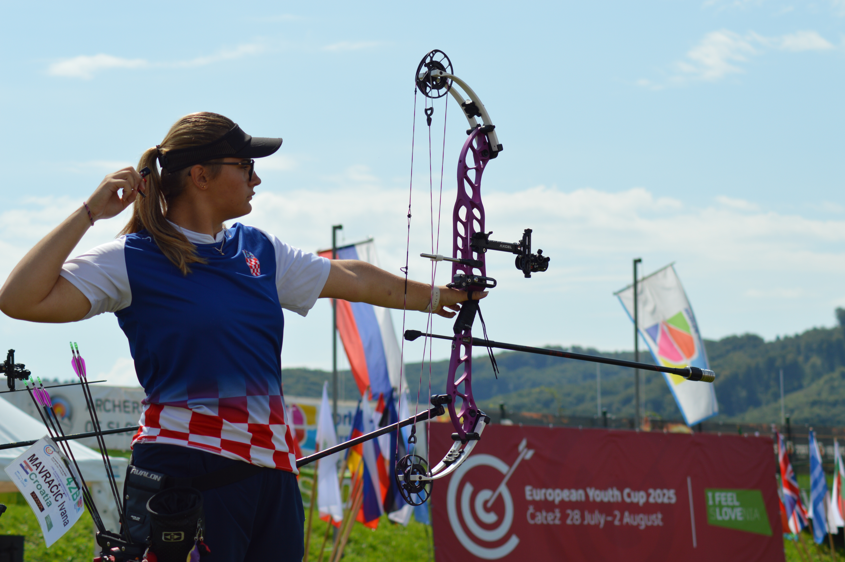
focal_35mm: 112
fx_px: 2638
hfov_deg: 18.2
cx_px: 422
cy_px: 281
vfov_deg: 12.2
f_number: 6.3
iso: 100
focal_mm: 75
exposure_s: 1/640
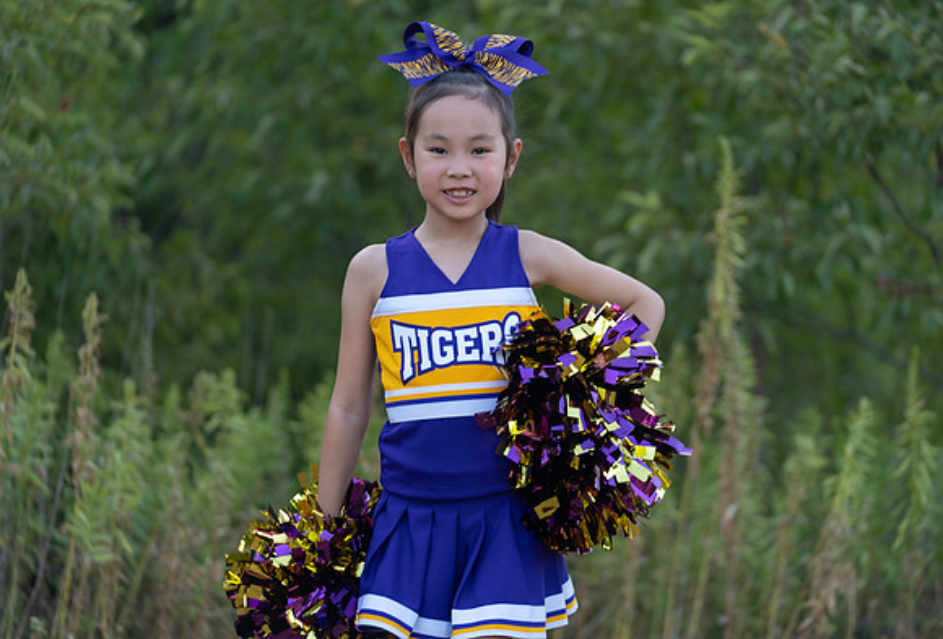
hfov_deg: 15.1
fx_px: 3550
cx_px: 480
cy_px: 319
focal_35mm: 135
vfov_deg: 10.3
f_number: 2.8
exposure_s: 1/320
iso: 200
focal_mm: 131
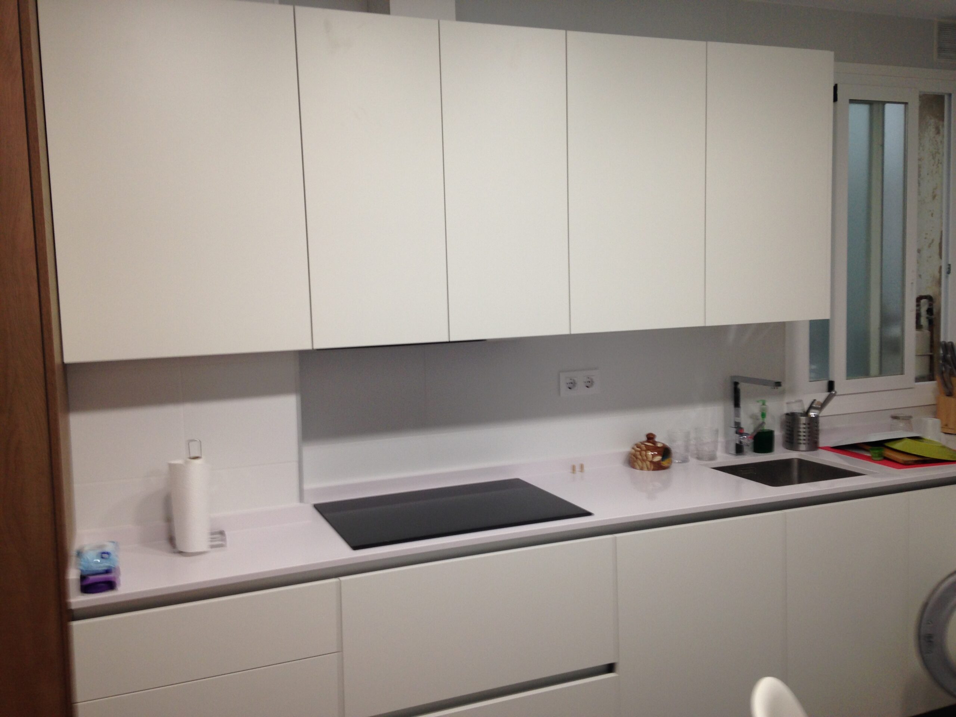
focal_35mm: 33
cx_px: 478
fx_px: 911
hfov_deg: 55.4
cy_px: 358
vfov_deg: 42.9
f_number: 2.4
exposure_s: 1/24
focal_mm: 4.12
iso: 50
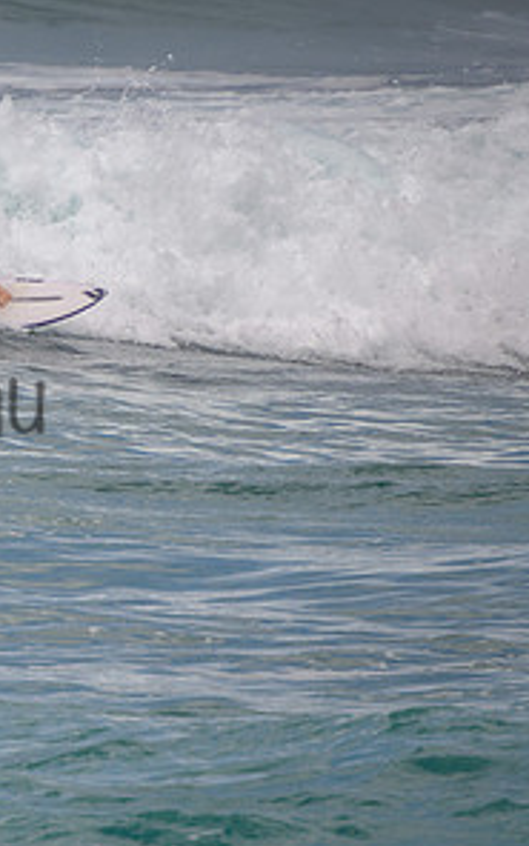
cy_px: 454
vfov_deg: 1.9
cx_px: -279
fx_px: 25305
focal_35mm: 1097
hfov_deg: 1.2
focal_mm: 400
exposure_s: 1/2000
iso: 200
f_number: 5.6
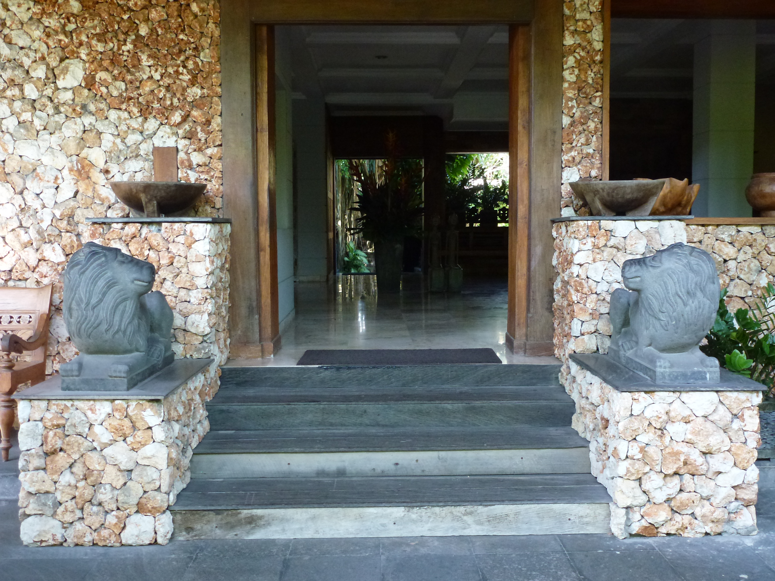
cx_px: 388
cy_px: 290
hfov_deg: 51.4
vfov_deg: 39.7
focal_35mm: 36
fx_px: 806
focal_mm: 6.4
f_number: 3.7
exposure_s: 1/60
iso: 400
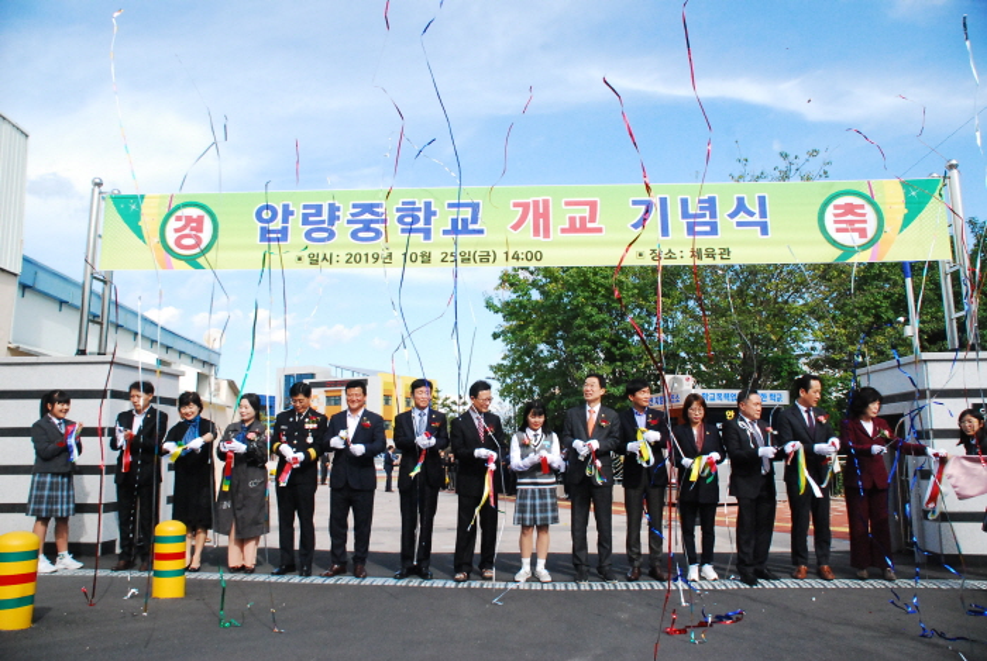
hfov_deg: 67.3
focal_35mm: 27
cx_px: 494
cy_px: 330
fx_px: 741
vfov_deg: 48.1
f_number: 11
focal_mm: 18
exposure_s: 1/1000
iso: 1600
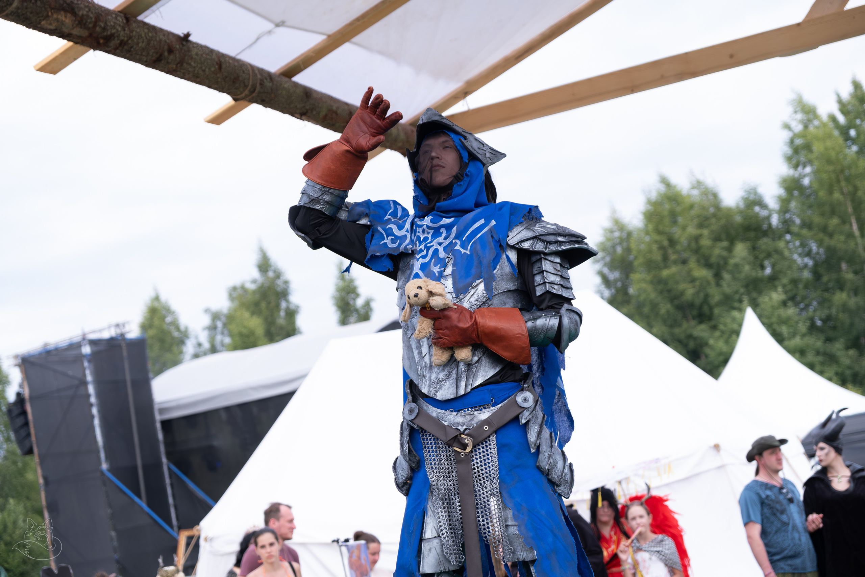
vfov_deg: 16.5
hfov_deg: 24.5
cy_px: 288
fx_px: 1994
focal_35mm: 83
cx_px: 432
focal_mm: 55
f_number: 3.6
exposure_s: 1/1000
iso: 250
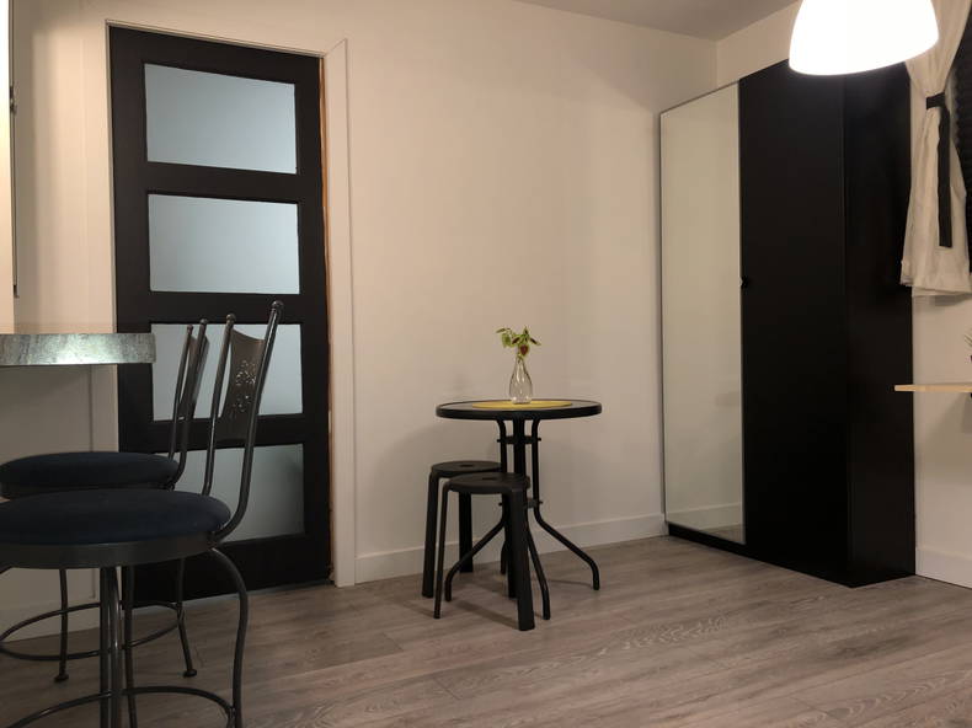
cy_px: 364
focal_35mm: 28
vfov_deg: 49.7
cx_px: 486
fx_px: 786
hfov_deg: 63.5
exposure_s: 1/12
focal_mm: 3.99
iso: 80
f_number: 1.8
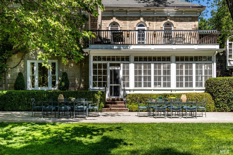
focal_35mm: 36
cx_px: 116
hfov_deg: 53.1
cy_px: 78
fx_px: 233
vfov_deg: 36.9
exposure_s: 1/80
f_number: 11
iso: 100
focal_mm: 24
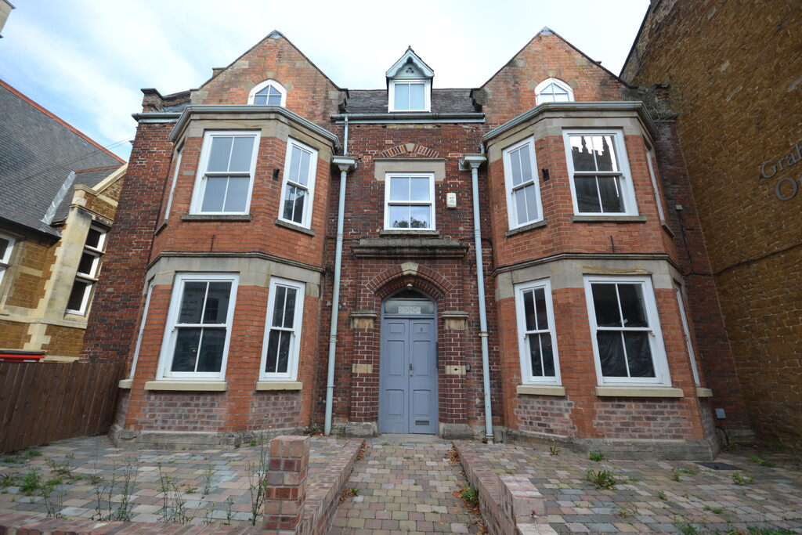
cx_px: 401
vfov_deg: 77.3
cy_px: 268
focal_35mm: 15
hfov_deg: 100.4
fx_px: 334
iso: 100
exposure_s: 1/160
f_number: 6.3
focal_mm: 10
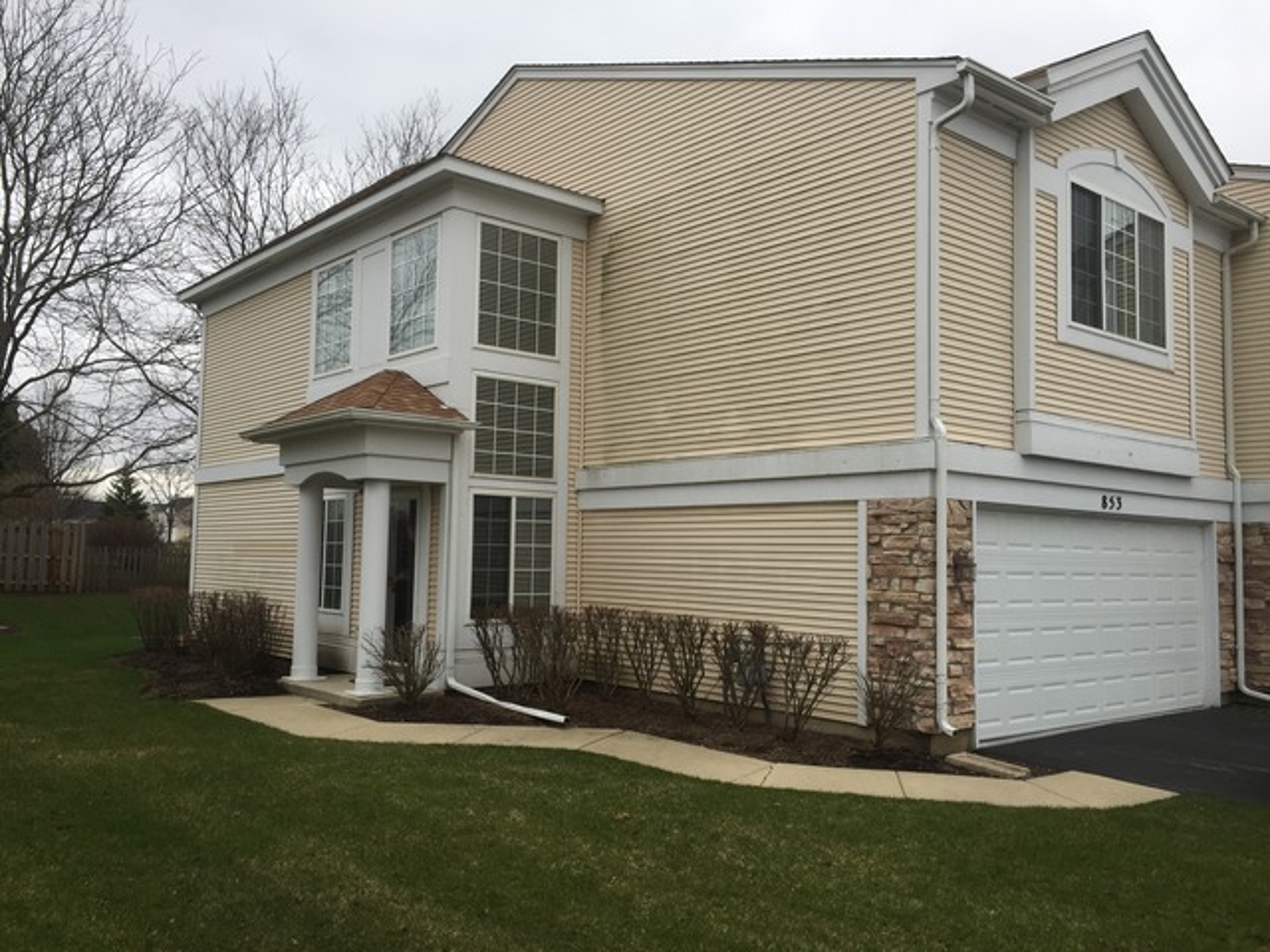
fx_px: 1064
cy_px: 476
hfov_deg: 61.7
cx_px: 635
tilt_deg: +3.8
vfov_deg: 48.2
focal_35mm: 29
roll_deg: -2.0
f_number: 2.2
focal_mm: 4.15
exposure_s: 1/565
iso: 32
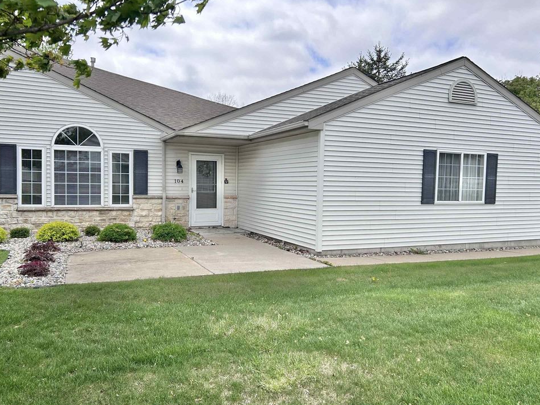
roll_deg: -1.3
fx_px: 437
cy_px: 203
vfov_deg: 49.7
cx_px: 273
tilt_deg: -2.9
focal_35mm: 28
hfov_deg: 63.4
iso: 50
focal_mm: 5.7
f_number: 1.5
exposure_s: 1/3571
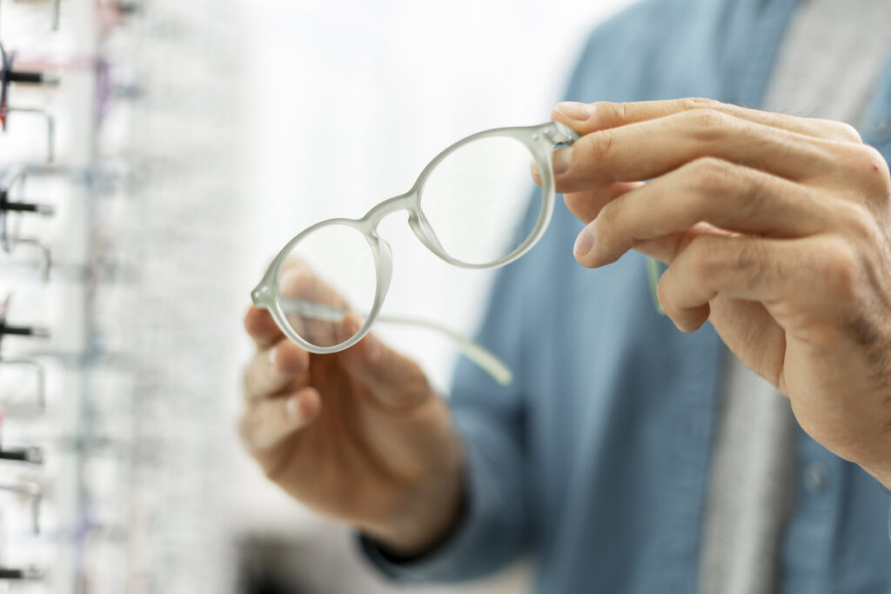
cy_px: 297
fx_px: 1238
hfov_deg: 39.6
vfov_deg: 27.0
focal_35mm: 50
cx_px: 446
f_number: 2
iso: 100
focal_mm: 50
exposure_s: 1/200
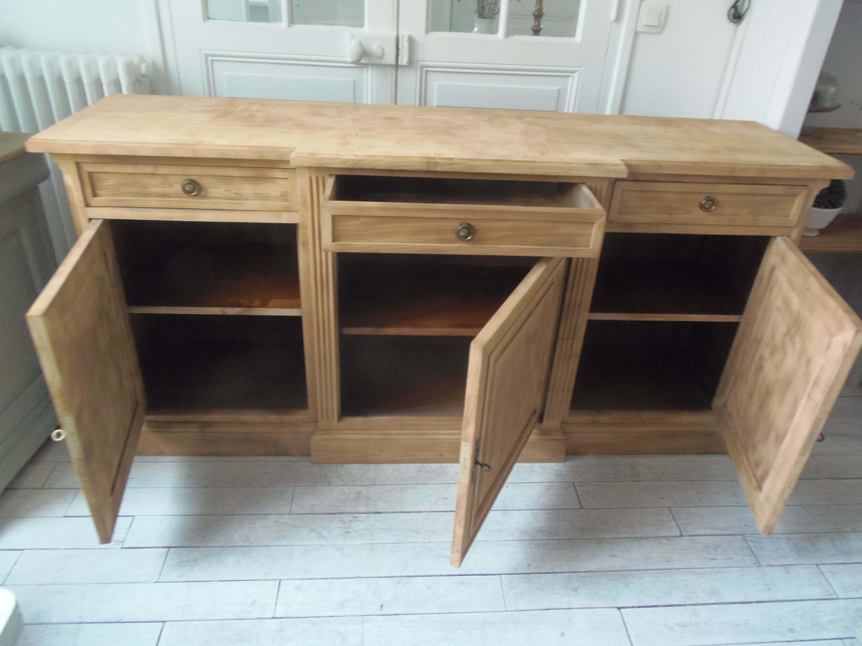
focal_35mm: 24
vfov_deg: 56.8
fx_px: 598
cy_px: 323
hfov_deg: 71.6
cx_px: 431
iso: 400
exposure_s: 1/30
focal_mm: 4.3
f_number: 2.9
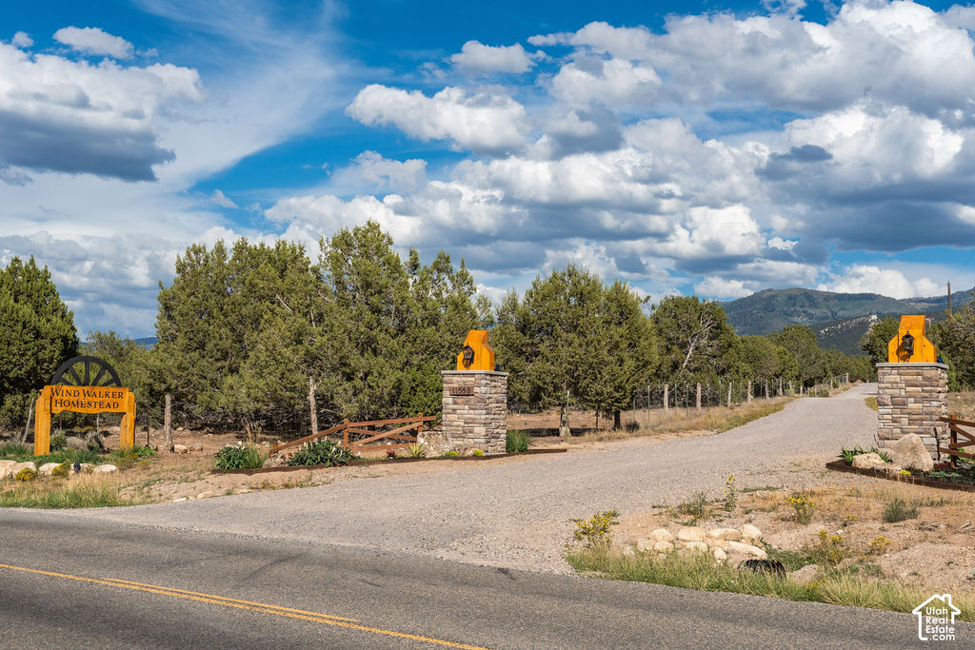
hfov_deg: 40.6
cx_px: 488
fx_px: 1319
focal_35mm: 49
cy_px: 325
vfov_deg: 27.7
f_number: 11
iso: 250
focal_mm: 48.7
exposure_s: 1/1000
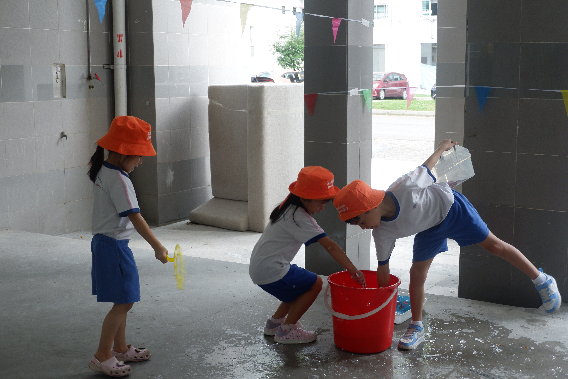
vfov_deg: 28.1
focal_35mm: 48
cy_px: 190
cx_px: 284
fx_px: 757
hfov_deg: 41.1
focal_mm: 32.5
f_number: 5
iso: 640
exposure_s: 1/140
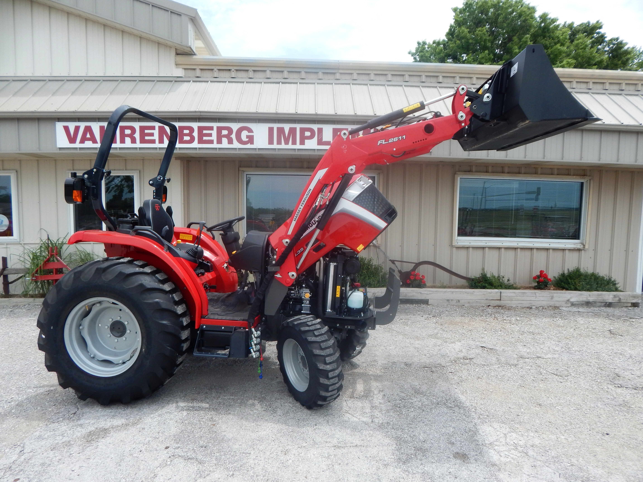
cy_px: 241
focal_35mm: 22
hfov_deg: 76.4
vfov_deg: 61.1
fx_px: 409
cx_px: 322
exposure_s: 1/1250
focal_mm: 4
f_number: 3
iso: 125
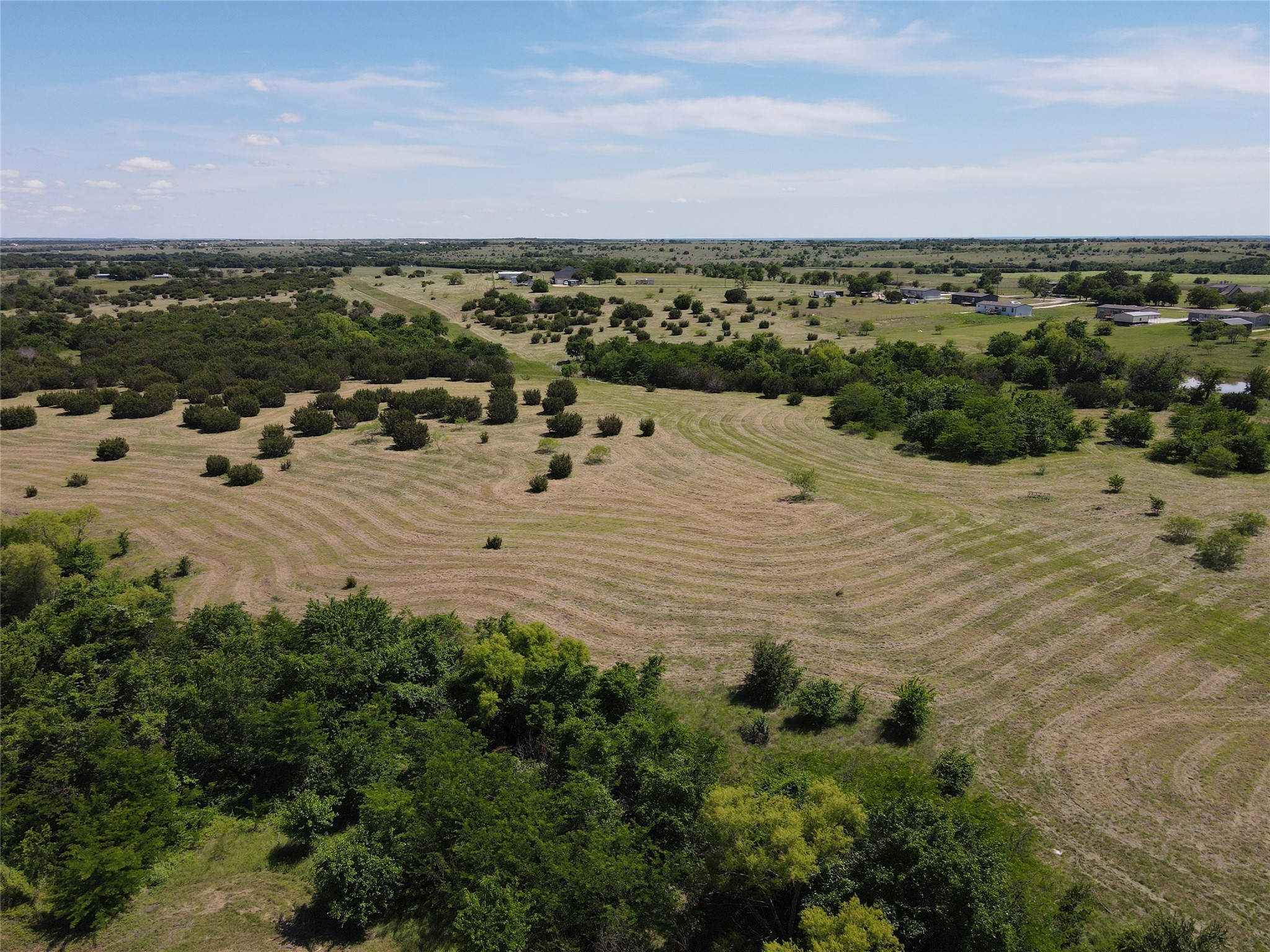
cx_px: 635
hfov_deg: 71.6
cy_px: 476
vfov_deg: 56.8
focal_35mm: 24
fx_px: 881
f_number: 2.8
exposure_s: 1/725
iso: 100
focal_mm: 4.5
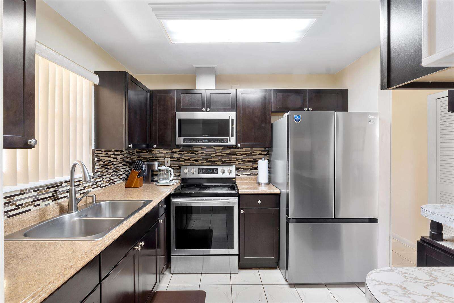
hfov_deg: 95.0
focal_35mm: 16
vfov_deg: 72.0
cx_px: 227
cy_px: 152
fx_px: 208
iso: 160
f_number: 11
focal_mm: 11
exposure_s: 1/1.67
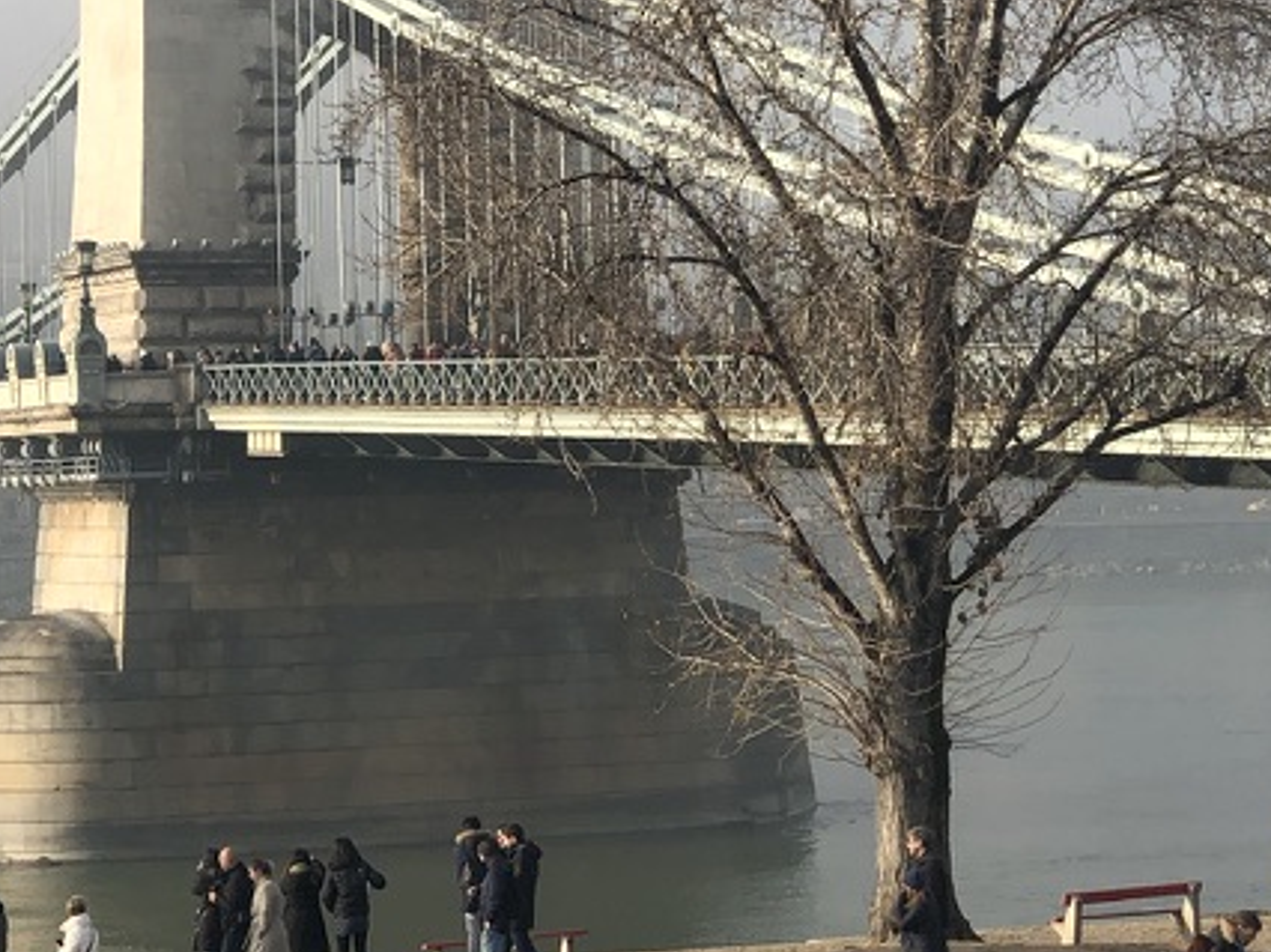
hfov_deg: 15.7
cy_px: 209
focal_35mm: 125
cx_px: 448
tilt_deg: +3.3
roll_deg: +1.5
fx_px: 4587
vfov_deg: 11.8
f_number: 2.4
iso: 16
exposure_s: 1/991
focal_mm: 6
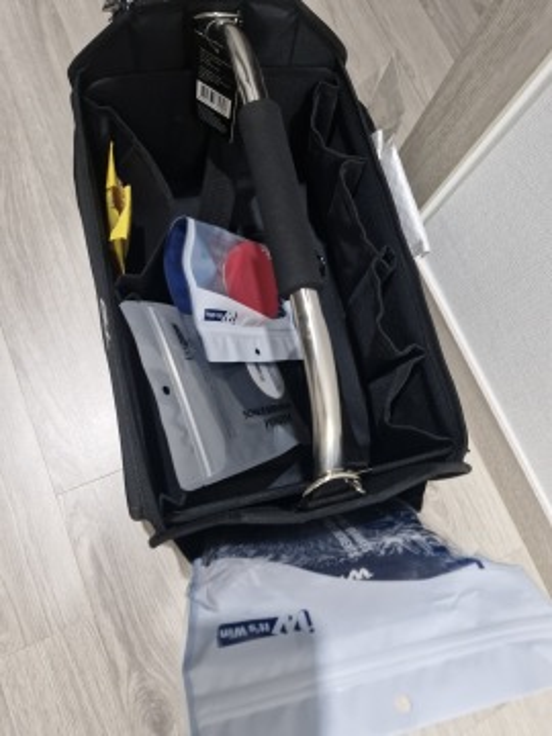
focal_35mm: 23
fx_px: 489
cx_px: 276
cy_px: 368
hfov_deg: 58.9
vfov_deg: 73.9
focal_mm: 5.54
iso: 640
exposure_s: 1/24
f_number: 1.8
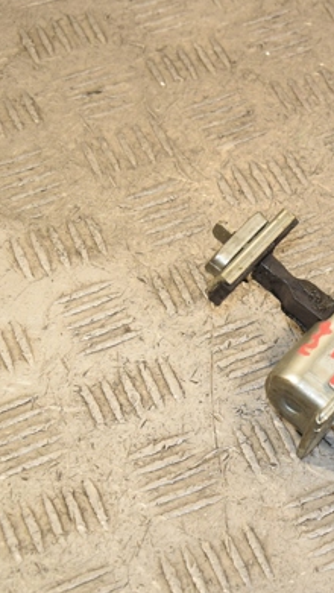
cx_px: 452
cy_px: 312
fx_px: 1820
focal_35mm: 116
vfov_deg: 18.5
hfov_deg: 10.2
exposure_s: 1/200
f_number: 7.1
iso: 800
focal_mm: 45
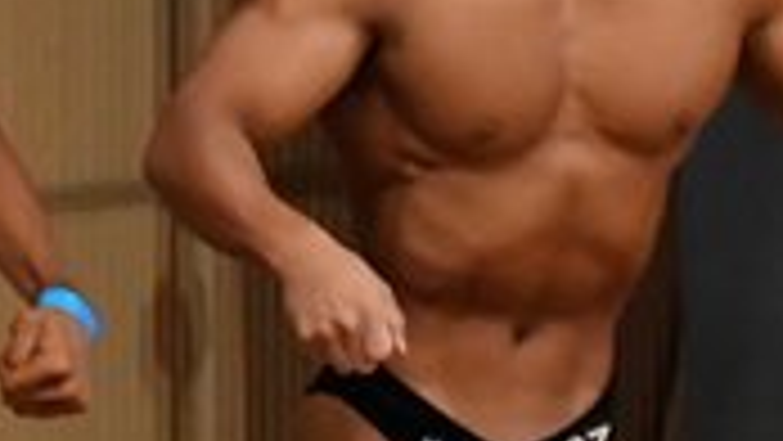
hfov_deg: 1.8
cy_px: 549
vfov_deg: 1.0
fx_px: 24631
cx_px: 1690
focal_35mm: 1186
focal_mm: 170
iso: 8000
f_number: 5.6
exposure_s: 1/400
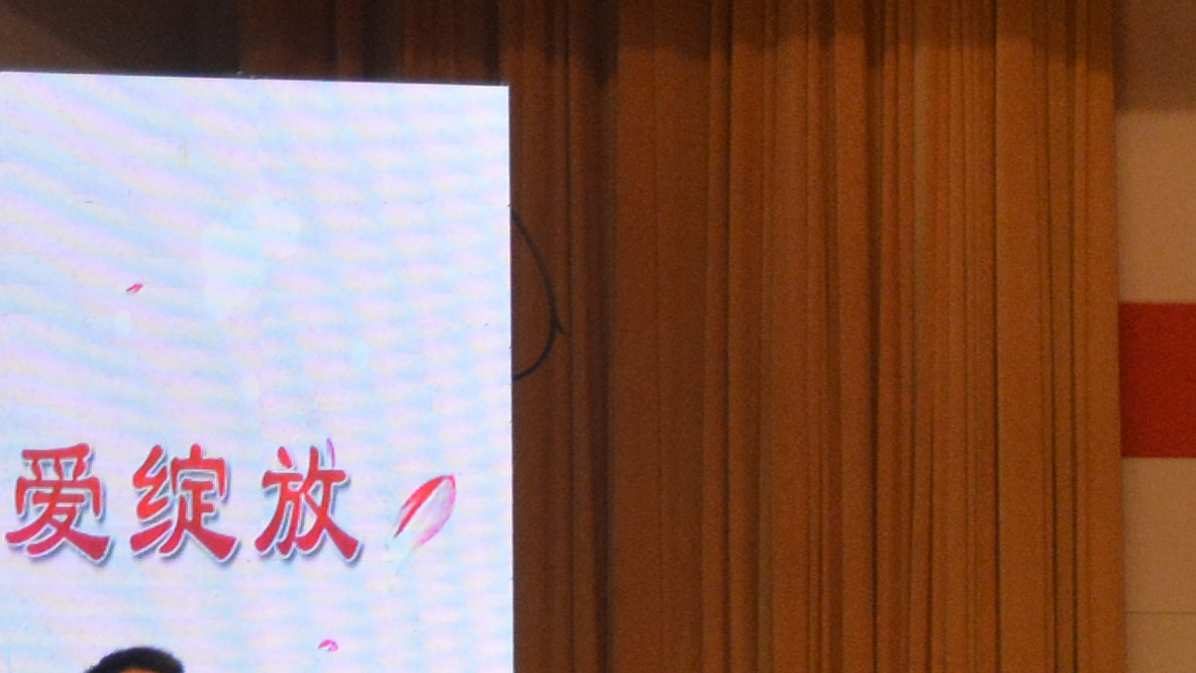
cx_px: 2584
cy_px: 1141
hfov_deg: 9.0
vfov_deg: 5.4
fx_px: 7072
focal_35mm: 223
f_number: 4
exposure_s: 1/50
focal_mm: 28
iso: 1000
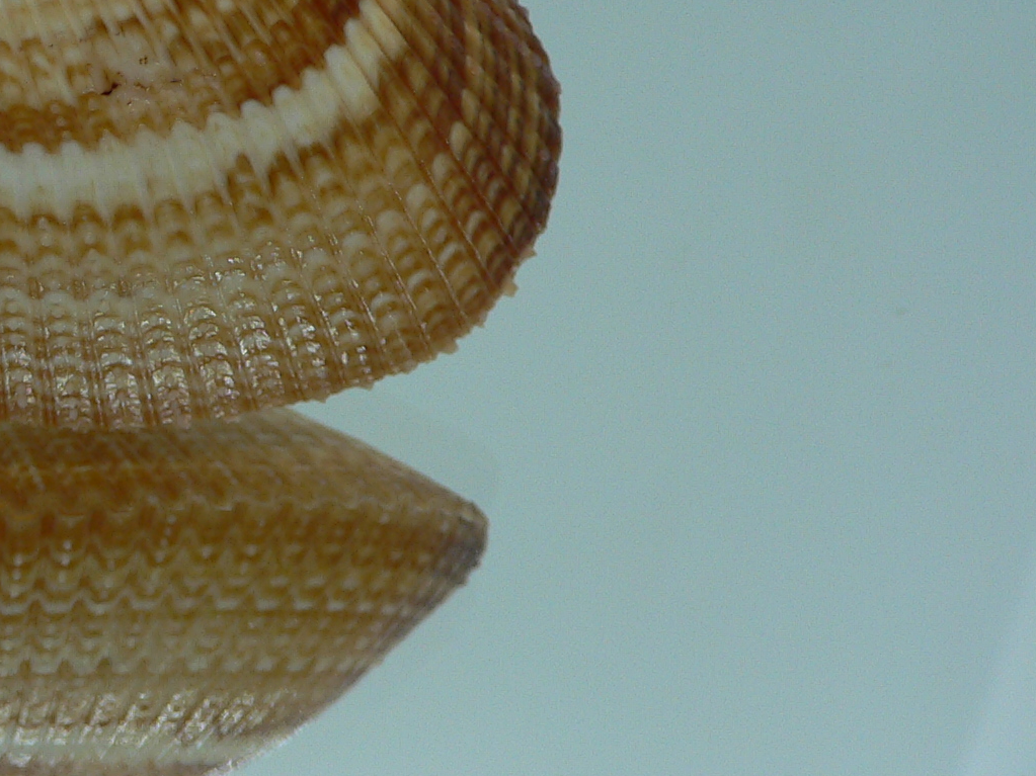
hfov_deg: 27.0
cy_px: 162
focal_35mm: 69
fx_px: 2065
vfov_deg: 21.1
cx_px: 77
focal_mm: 4.6
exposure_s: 1/60
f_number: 2.8
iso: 80
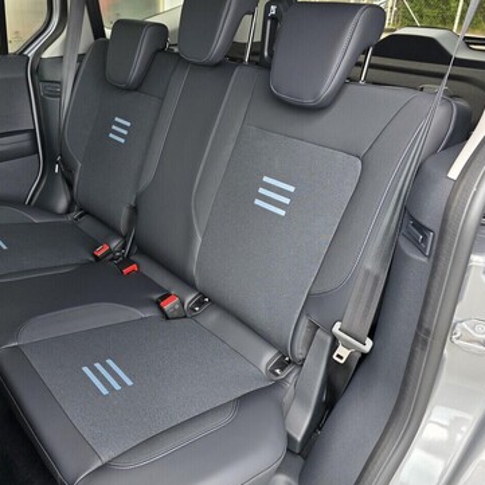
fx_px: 491
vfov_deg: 52.5
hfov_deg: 52.2
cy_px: 233
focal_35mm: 31
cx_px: 195
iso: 50
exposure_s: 1/180
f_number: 1.7
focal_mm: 6.3
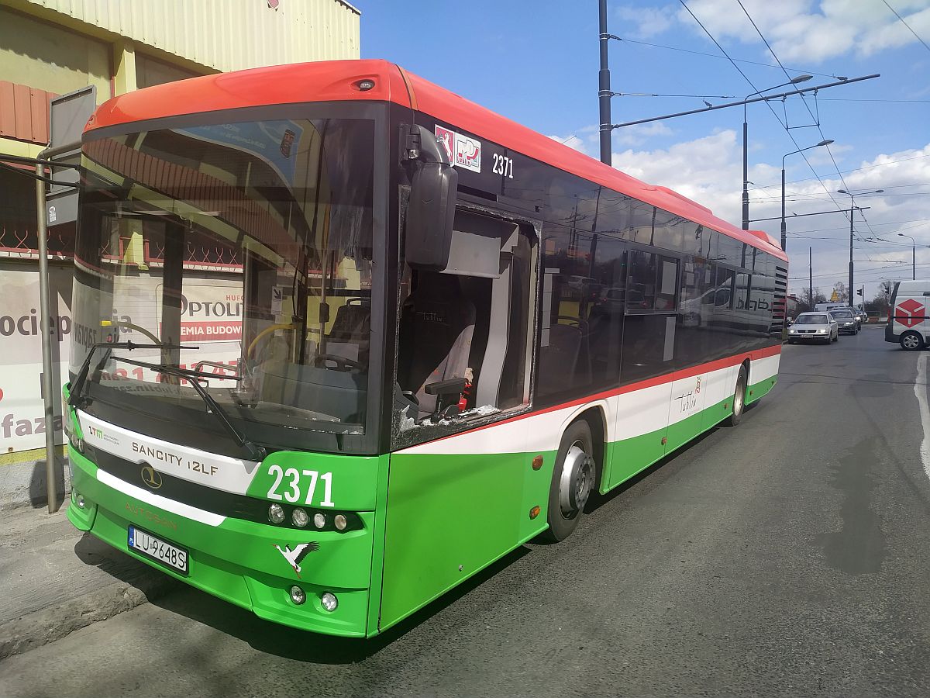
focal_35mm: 24
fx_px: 645
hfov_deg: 71.6
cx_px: 465
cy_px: 349
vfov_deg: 56.8
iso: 125
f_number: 1.9
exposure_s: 1/1922
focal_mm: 3.94
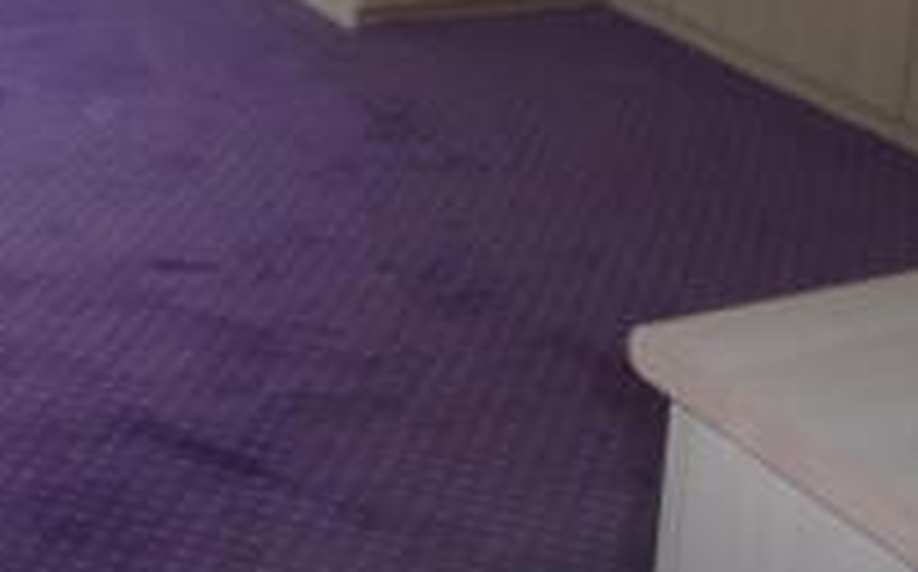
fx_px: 2274
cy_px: -322
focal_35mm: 91
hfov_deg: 22.7
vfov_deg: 13.4
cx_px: 308
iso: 100
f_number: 3.3
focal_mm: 5.2
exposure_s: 1/30
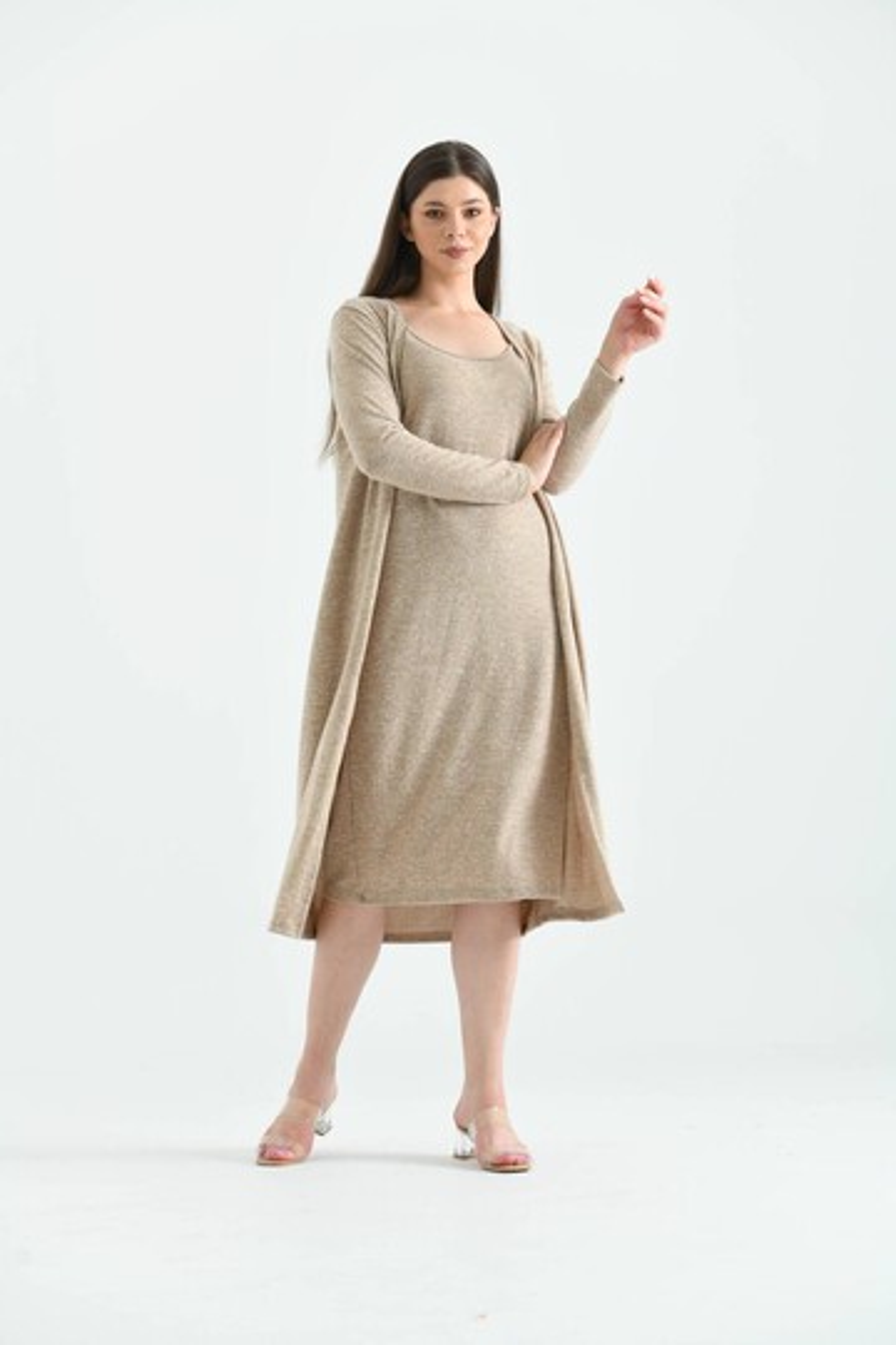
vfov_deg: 24.8
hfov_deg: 16.7
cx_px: 448
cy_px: 672
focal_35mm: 82
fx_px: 3061
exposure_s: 1/125
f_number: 5.6
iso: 100
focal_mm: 82
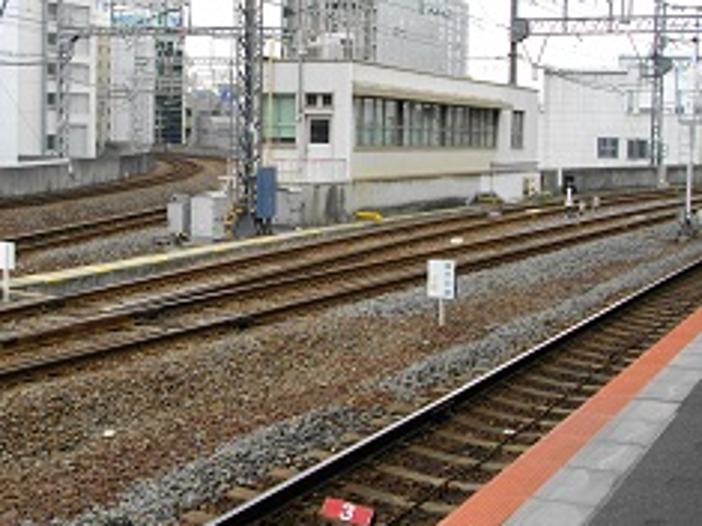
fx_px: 1074
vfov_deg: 27.5
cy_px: 224
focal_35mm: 53
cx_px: 294
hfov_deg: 36.1
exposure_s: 1/250
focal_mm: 5.7
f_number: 2.9
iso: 100
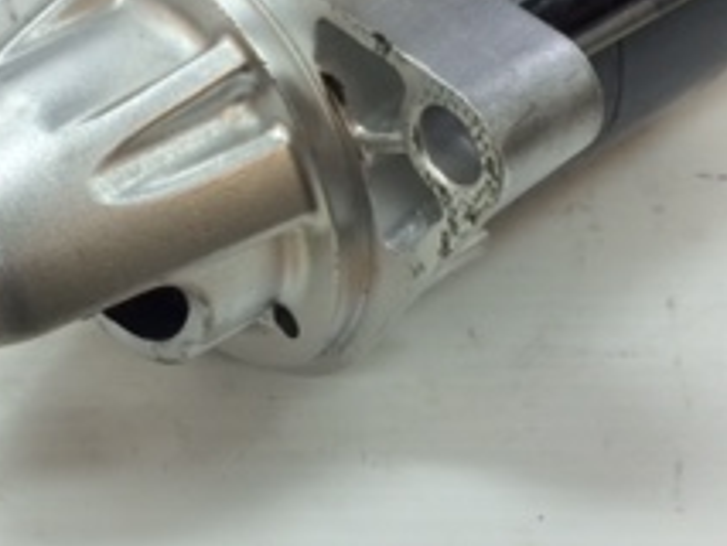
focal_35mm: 87
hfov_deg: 22.5
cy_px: 174
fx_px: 1828
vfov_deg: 16.9
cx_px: 331
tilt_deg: -46.6
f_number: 2.2
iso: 32
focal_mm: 4.15
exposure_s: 1/33
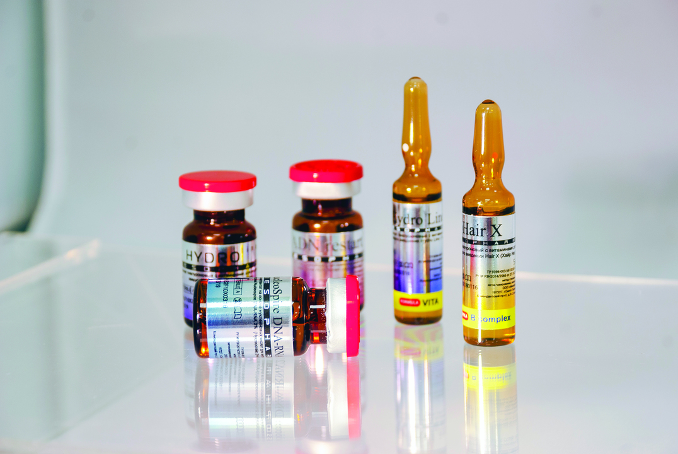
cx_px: 339
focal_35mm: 112
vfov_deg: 12.2
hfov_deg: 18.2
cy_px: 227
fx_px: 2121
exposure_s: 1/20
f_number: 5.6
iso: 100
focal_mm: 75
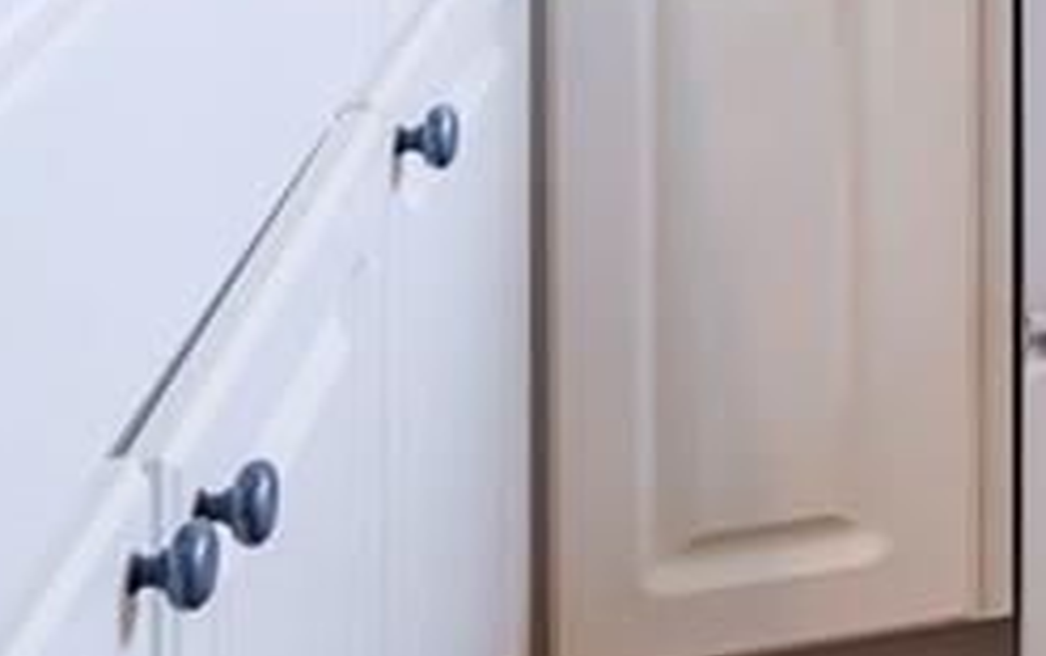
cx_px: 2350
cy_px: -988
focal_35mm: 115
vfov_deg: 9.8
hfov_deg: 13.9
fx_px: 3290
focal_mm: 17.5
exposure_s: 1/15
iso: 250
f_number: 8
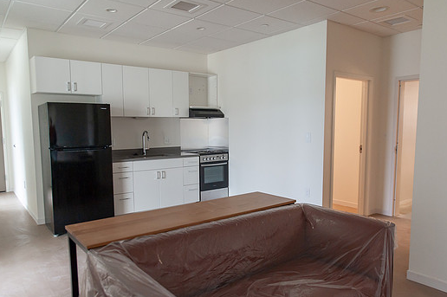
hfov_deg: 67.4
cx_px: 218
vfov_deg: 47.8
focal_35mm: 27
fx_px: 335
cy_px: 158
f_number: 2.8
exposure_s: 1/125
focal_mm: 24
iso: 640
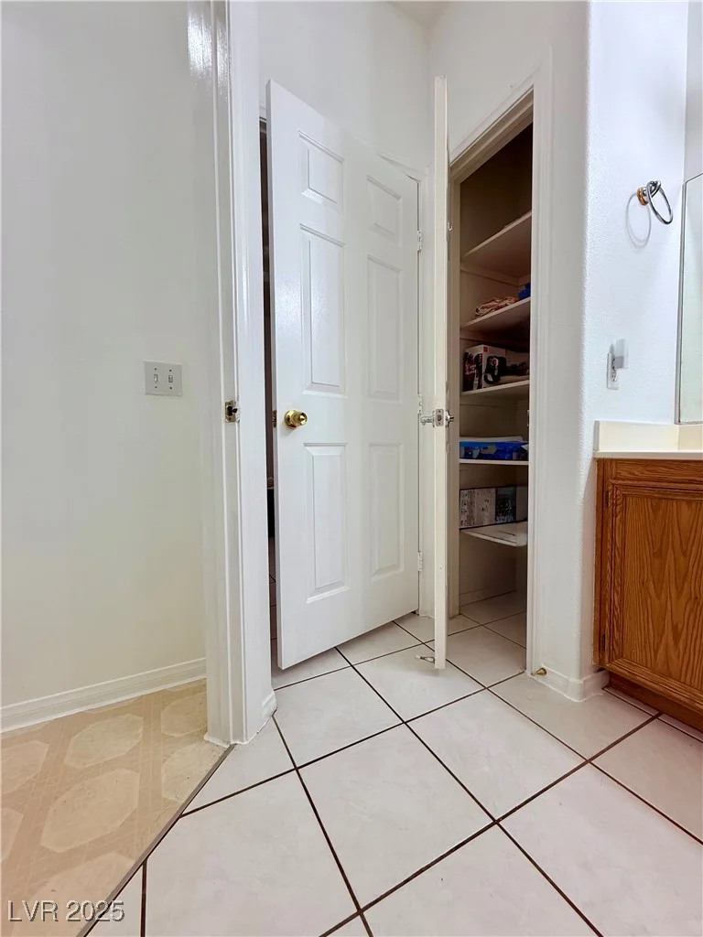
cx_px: 352
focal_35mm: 14
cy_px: 468
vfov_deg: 102.1
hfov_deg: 85.7
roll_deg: +0.6
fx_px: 379
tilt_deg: -2.9
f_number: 2.2
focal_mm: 2.22
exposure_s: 1/120
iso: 100
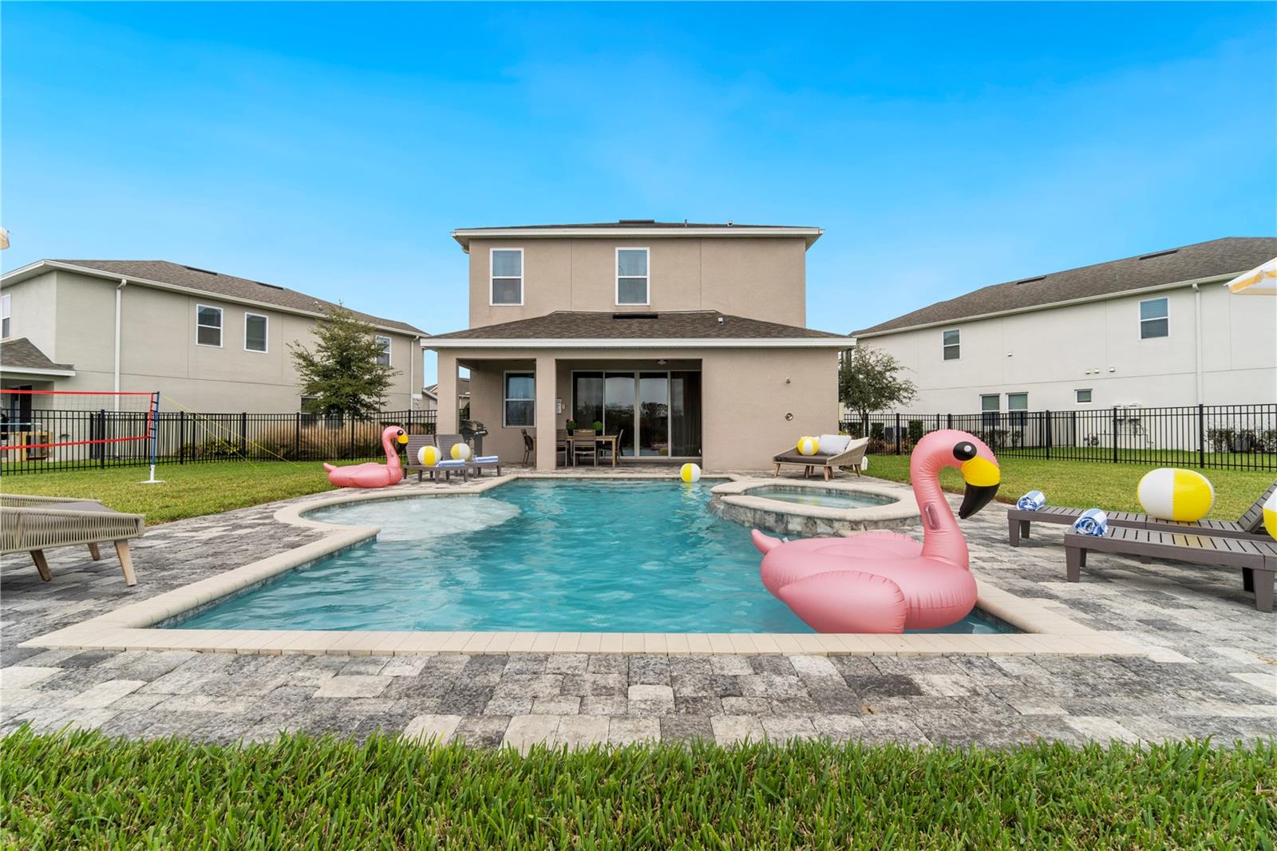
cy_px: 426
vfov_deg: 77.3
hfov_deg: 100.4
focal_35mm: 15
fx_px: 532
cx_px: 638
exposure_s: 1/30
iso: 100
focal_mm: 10
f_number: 8
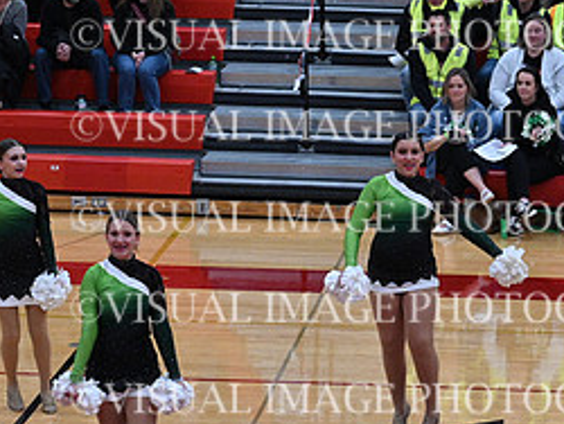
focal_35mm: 232
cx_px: 397
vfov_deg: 6.4
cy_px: 353
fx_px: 3784
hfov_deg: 8.5
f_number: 4
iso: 4000
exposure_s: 1/400
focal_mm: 104
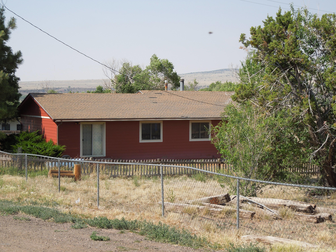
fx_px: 670
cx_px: 168
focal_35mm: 69
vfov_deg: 21.3
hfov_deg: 28.2
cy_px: 126
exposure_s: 1/500
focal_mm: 12.5
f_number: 4.4
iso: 100
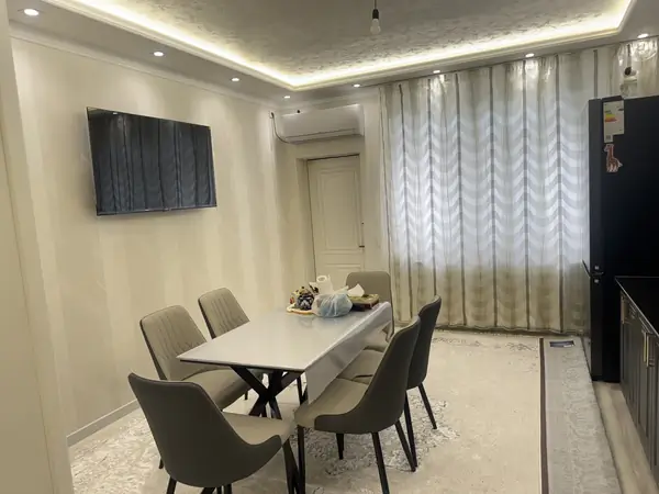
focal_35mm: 24
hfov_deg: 71.6
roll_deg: +4.4
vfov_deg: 56.8
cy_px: 247
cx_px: 330
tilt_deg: -6.5
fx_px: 457
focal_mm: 6.76
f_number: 1.78
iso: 64
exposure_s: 1/100
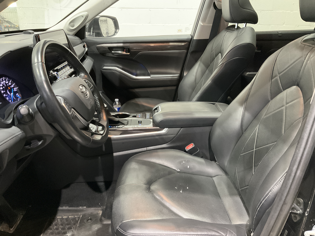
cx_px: 158
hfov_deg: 61.7
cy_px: 118
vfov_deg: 48.2
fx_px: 264
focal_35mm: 29
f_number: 1.8
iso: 400
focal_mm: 3
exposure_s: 1/30
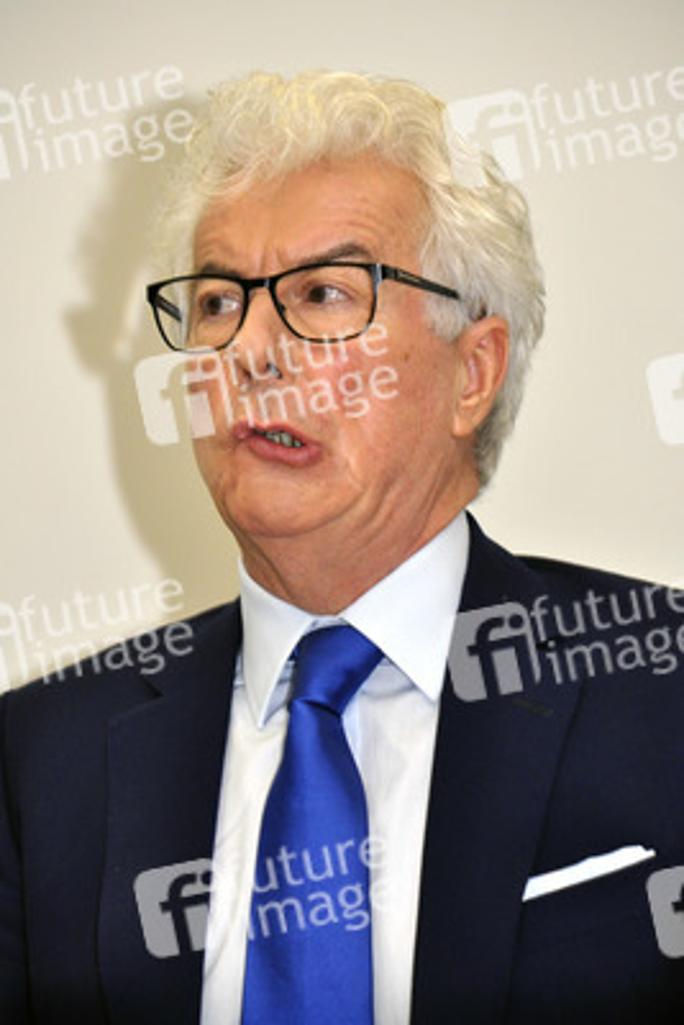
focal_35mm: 202
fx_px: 5766
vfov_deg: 10.2
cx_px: 342
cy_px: 512
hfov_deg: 6.8
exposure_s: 1/60
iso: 800
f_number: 5.6
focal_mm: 135
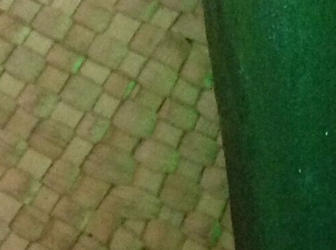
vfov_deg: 7.8
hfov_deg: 10.6
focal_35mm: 183
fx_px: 1773
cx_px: 431
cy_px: -238
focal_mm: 4.28
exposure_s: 1/15
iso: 400
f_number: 2.4
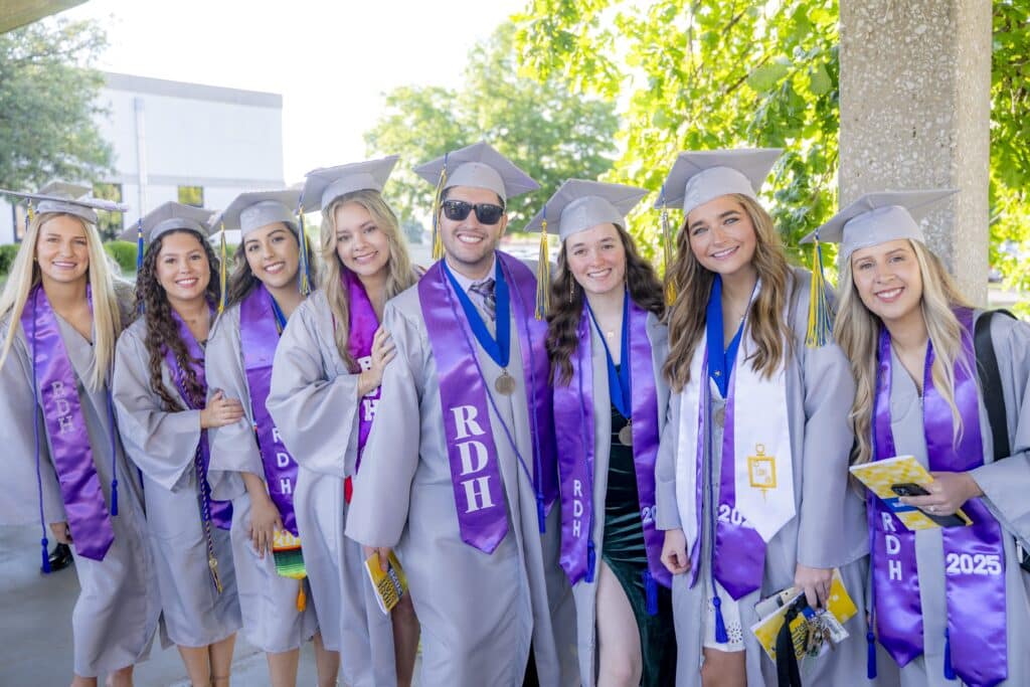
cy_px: 321
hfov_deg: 55.2
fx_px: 986
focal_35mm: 34
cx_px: 529
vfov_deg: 38.4
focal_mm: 31.5
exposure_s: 1/125
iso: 64
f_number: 2.8
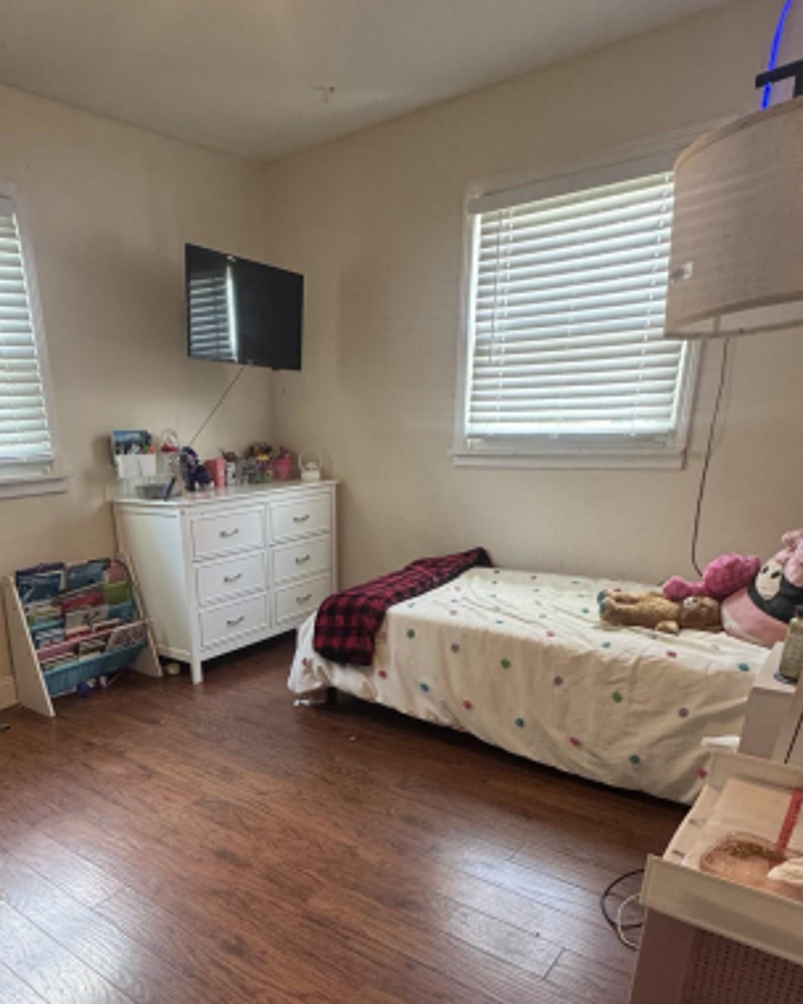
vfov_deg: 67.6
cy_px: 699
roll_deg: +2.7
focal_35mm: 24
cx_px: 280
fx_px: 713
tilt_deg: -21.5
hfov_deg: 57.7
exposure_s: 1/60
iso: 250
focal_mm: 2.22
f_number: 2.2
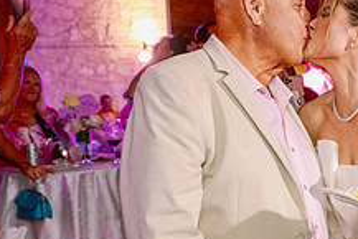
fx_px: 637
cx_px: 361
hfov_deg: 29.3
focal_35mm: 64
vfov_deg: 21.3
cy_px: 134
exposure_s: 1/125
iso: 2000
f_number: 3.5
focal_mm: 24
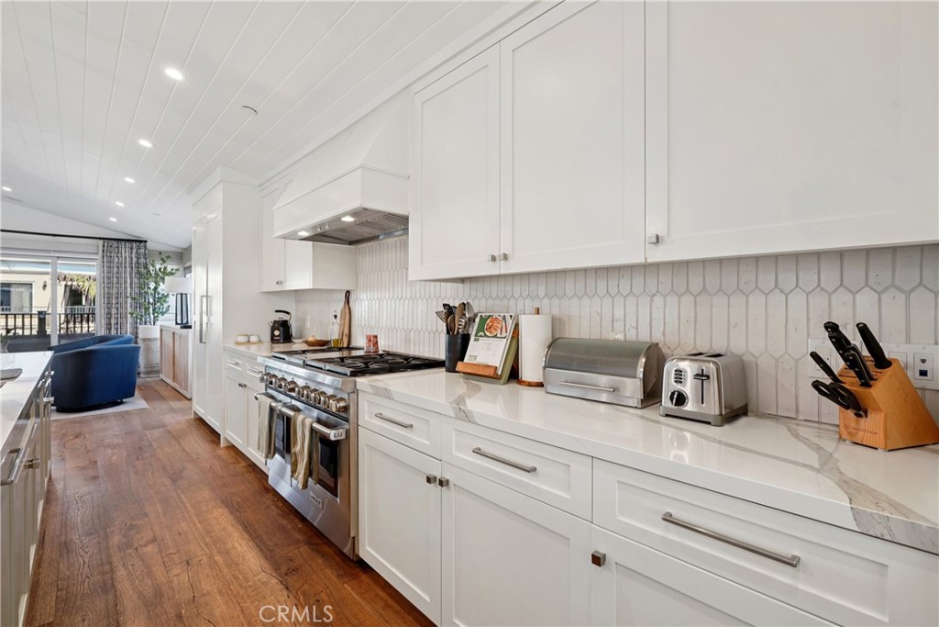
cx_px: 470
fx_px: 417
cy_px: 314
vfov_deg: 73.8
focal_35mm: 16
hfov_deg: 96.7
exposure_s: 1/15
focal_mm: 16
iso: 400
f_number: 8
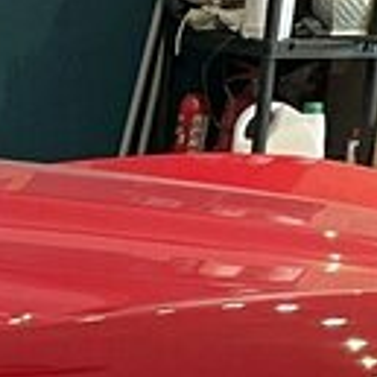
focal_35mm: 213
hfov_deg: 7.7
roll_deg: -0.4
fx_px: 2625
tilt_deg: -19.0
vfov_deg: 7.8
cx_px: -526
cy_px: 786
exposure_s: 1/50
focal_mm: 4.2
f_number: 1.6
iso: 400
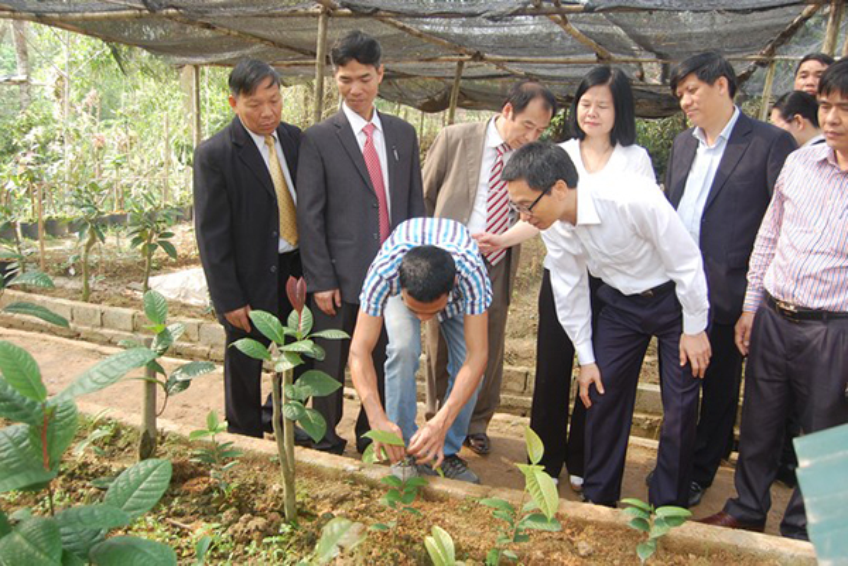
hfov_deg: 57.2
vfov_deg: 40.0
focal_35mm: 33
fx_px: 777
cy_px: 283
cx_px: 424
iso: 400
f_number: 5.6
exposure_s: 1/125
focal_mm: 22
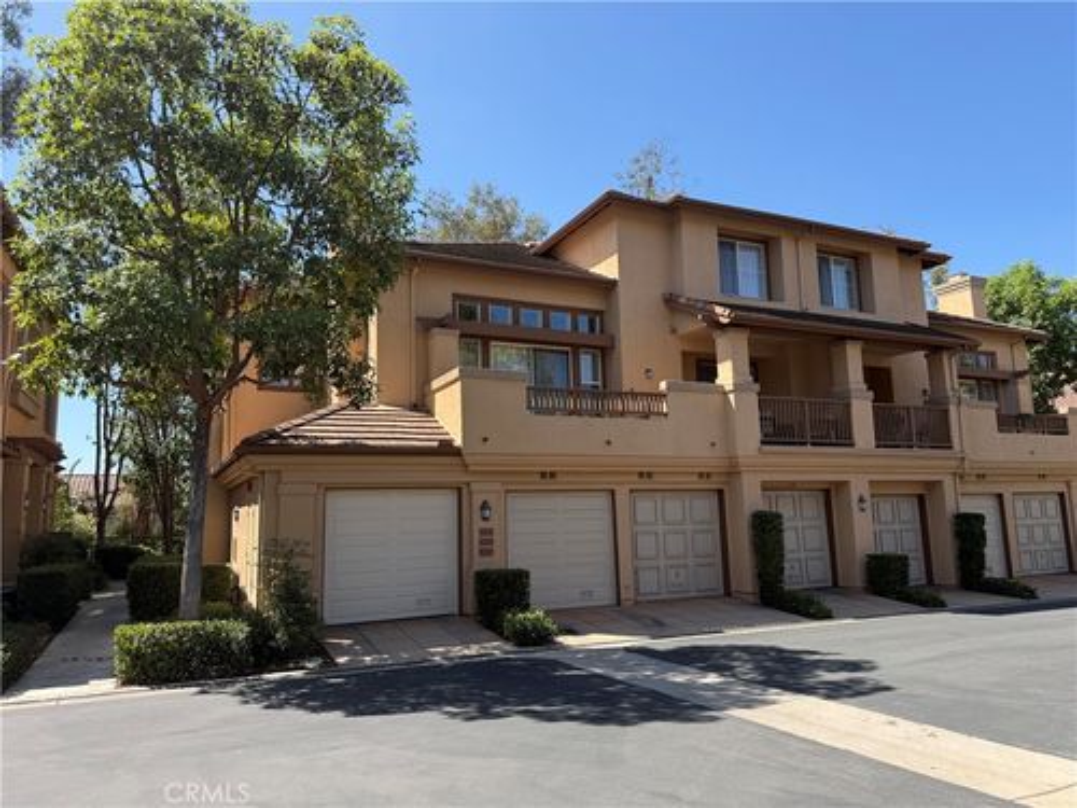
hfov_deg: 71.6
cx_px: 538
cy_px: 404
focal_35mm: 24
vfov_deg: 56.8
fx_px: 747
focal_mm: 6.76
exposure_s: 1/2299
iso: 100
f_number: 1.78
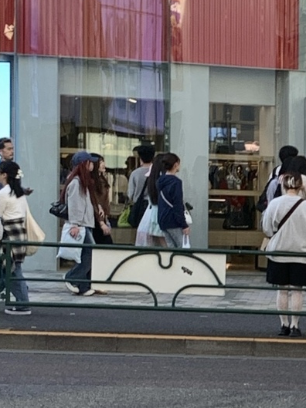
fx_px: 1392
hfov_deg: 11.8
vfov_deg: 15.4
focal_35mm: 118
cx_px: 510
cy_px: 607
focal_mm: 4.25
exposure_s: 1/316
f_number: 1.8
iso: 25
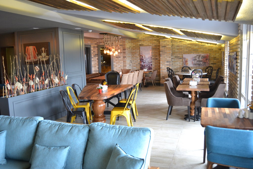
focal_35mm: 30
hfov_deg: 61.9
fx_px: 211
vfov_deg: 43.6
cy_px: 84
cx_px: 126
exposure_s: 1/60
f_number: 3.5
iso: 1400
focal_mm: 20
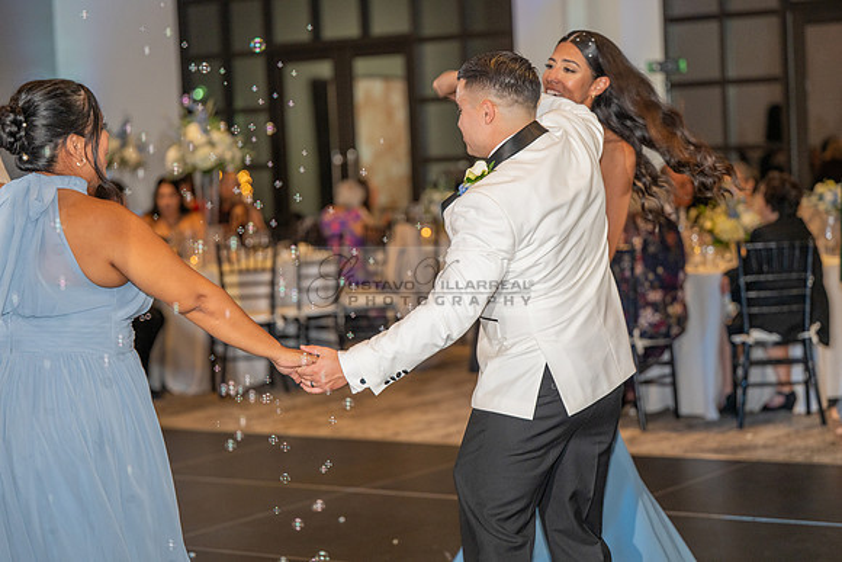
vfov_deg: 15.5
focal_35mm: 88
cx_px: 421
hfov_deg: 23.1
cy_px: 281
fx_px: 2059
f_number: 2.8
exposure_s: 1/125
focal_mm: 88
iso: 1000
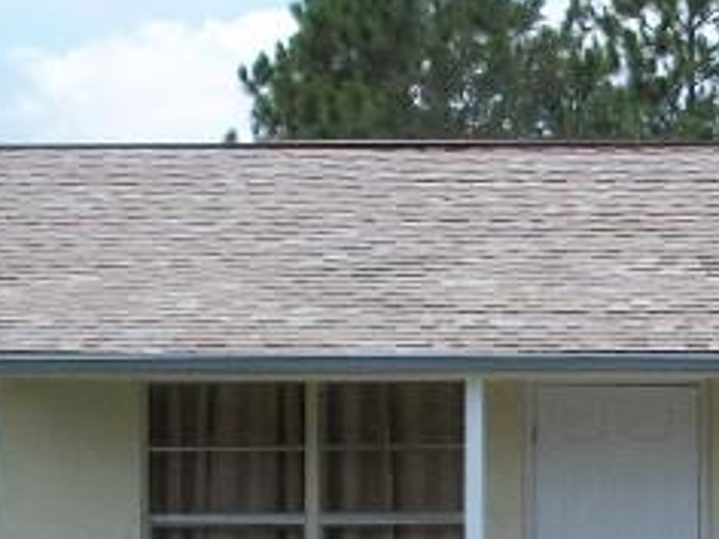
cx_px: 542
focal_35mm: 152
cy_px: 621
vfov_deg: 9.6
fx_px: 3157
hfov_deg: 12.9
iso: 80
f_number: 3.1
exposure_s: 1/800
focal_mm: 6.3
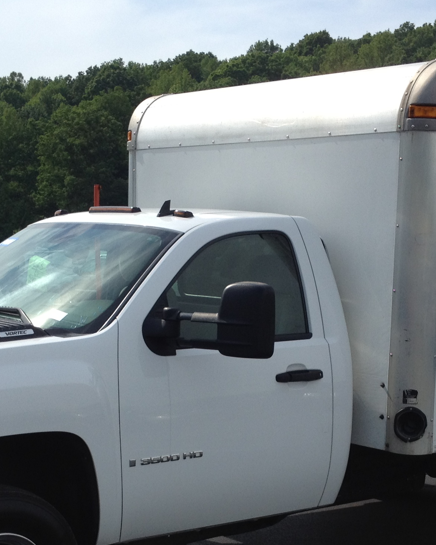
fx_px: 1226
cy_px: 373
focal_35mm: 76
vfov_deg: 24.9
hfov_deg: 20.2
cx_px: 208
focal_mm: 4.28
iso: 64
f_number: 2.4
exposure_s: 1/2045
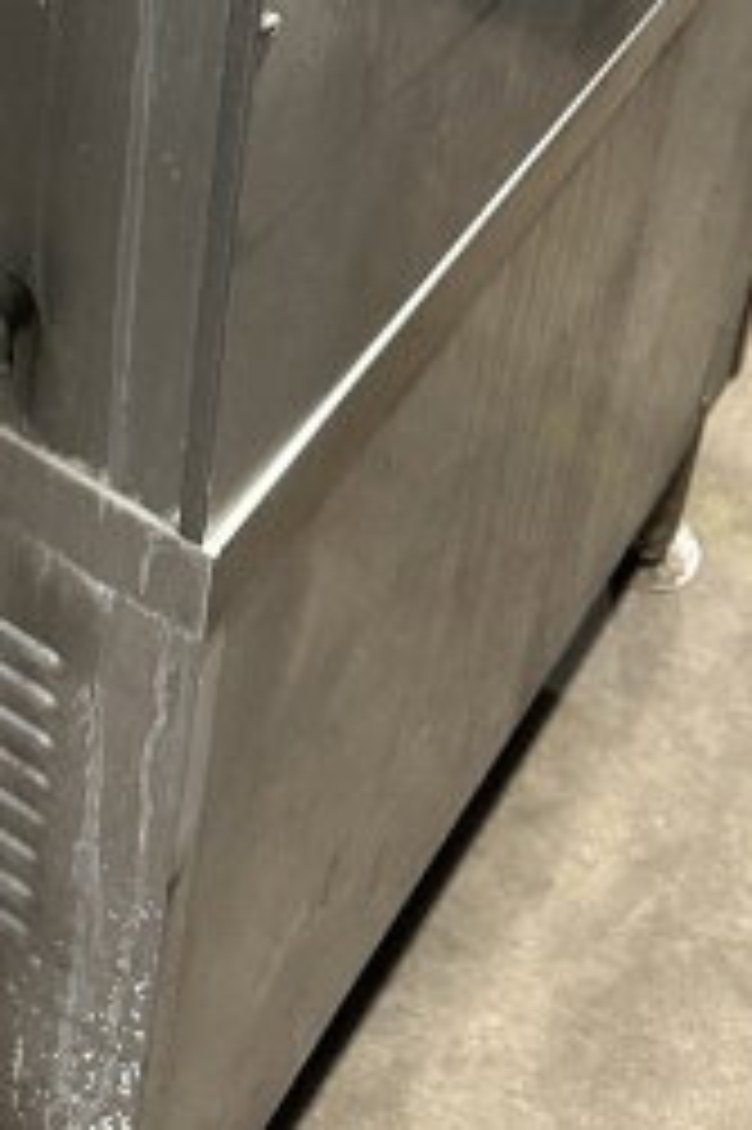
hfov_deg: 16.5
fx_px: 2541
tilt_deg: -23.5
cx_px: 5
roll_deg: -5.3
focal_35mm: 81
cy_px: -547
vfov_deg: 21.3
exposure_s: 1/60
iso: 500
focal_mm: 6.86
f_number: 1.78
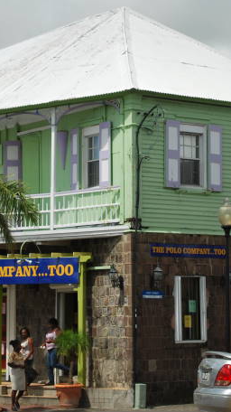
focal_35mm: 127
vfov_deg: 16.9
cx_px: 27
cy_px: 212
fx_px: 1385
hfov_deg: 9.5
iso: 100
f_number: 5.3
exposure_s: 1/250
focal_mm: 46
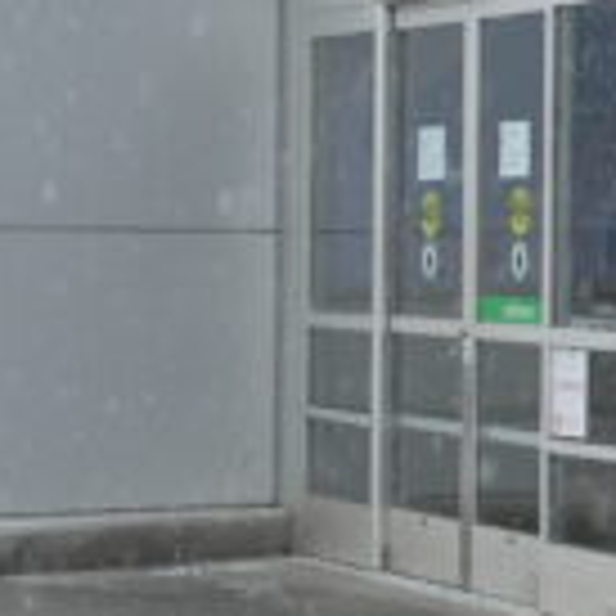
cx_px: 1362
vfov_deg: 12.2
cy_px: 252
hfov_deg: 10.8
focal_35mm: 143
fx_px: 2879
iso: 100
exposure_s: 1/100
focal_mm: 20
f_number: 4
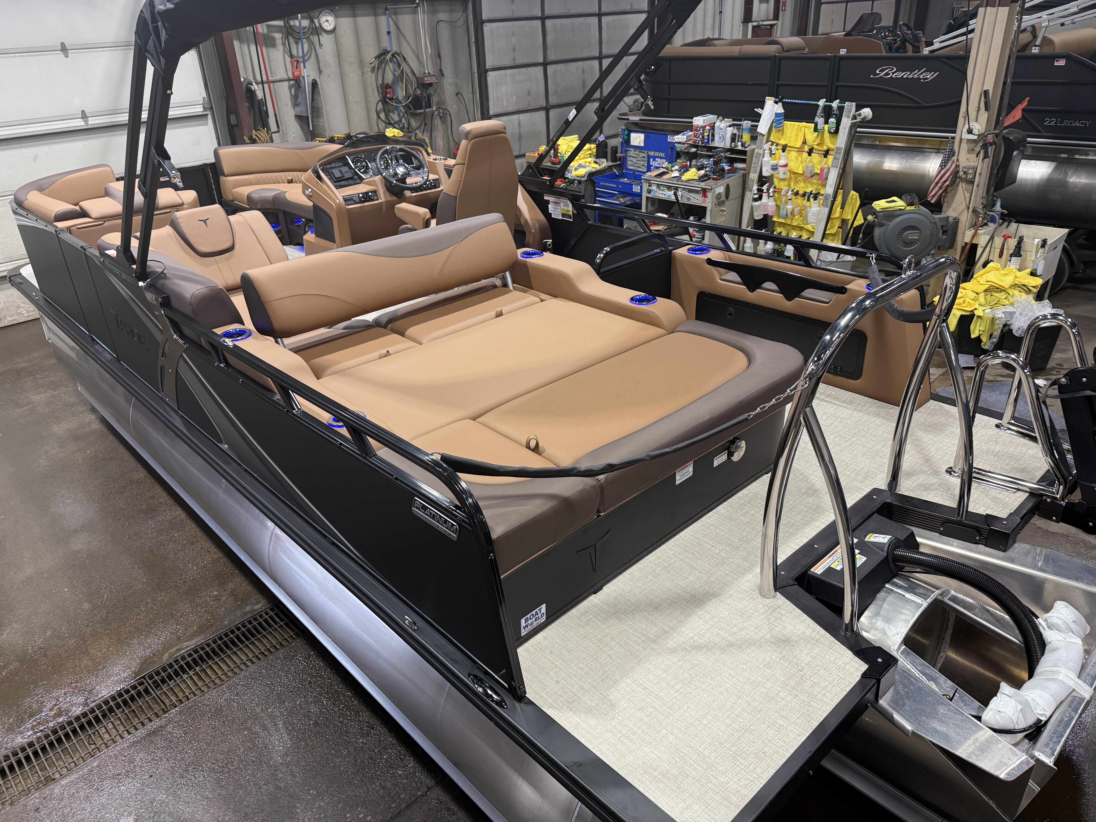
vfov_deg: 56.8
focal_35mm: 24
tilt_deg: -26.8
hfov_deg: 71.6
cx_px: 548
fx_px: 760
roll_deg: +2.6
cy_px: 411
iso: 160
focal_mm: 6.76
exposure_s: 1/120
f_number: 1.78
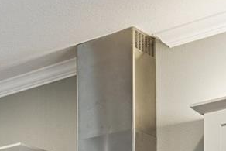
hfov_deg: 15.8
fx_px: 653
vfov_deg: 11.5
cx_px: -216
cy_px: 330
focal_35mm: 104
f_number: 10
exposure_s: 1/20
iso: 800
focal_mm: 19
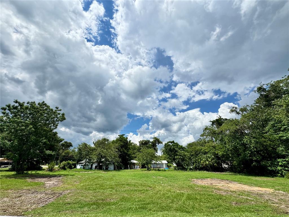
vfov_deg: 85.7
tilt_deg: +26.1
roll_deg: -0.2
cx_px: 144
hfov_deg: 102.1
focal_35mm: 14
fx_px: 117
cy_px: 108
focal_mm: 2.22
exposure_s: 1/2584
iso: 50
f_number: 2.2
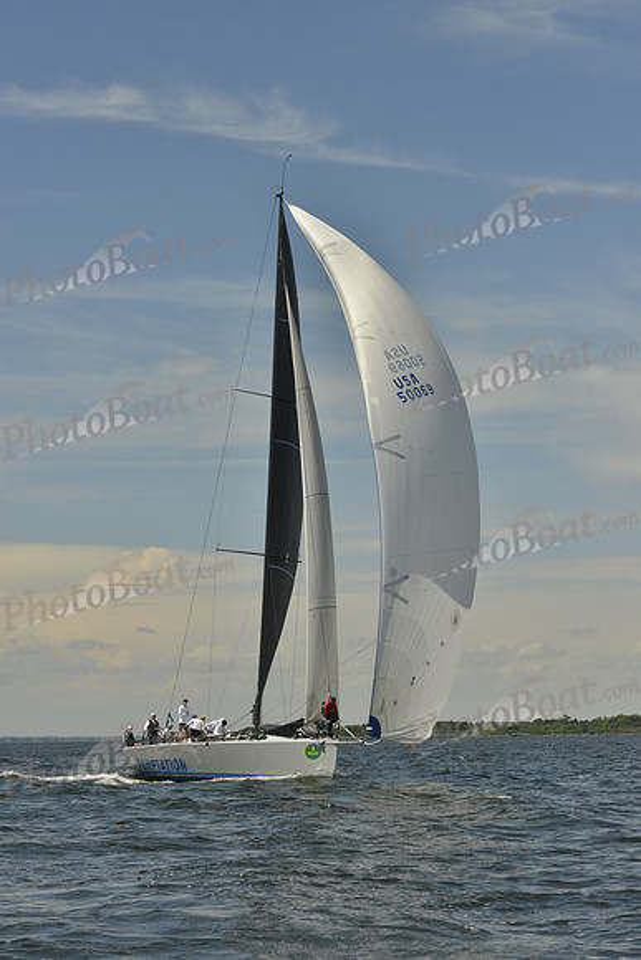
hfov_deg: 16.7
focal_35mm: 82
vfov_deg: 24.8
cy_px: 480
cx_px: 320
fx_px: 2189
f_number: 10
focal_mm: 82
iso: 280
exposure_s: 1/1600
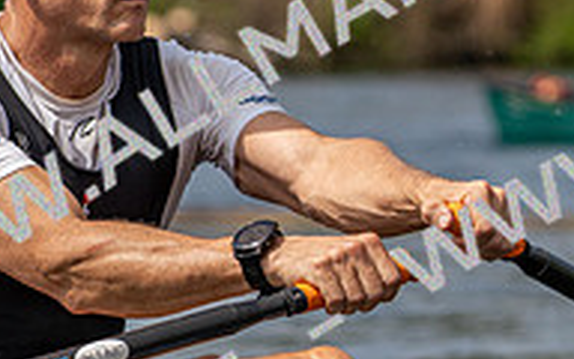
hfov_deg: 3.4
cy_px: 343
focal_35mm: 617
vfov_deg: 2.1
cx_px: 173
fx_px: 9652
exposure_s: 1/1600
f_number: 5.6
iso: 160
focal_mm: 200
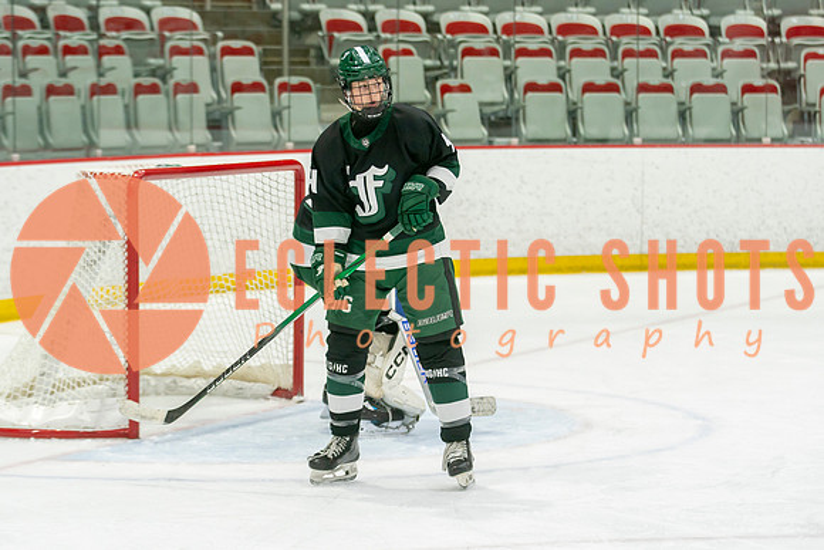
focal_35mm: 147
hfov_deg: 14.0
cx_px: 405
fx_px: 3366
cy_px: 258
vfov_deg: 9.3
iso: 800
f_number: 3.2
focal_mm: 102
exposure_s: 1/640
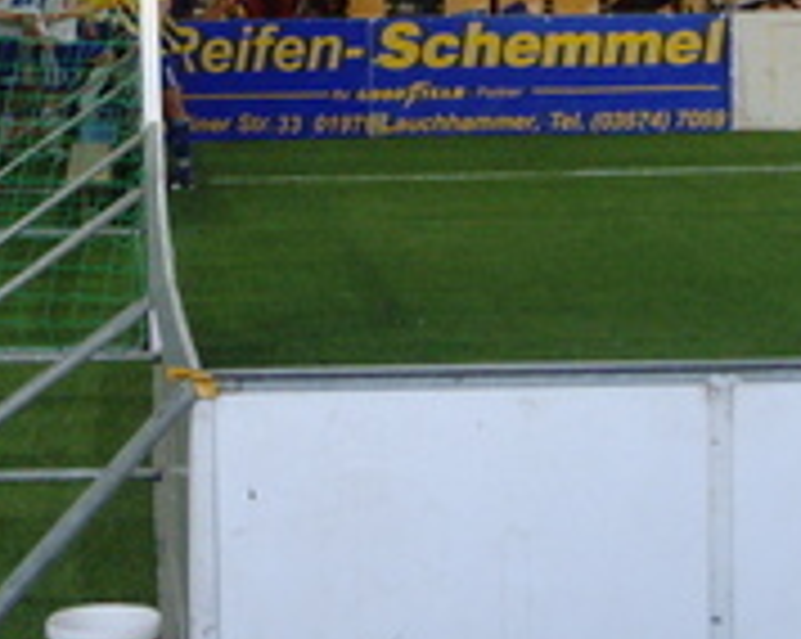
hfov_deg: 14.0
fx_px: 3244
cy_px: 101
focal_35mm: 137
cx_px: 184
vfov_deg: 11.2
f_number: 3.8
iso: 200
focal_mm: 8.8
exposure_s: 1/20
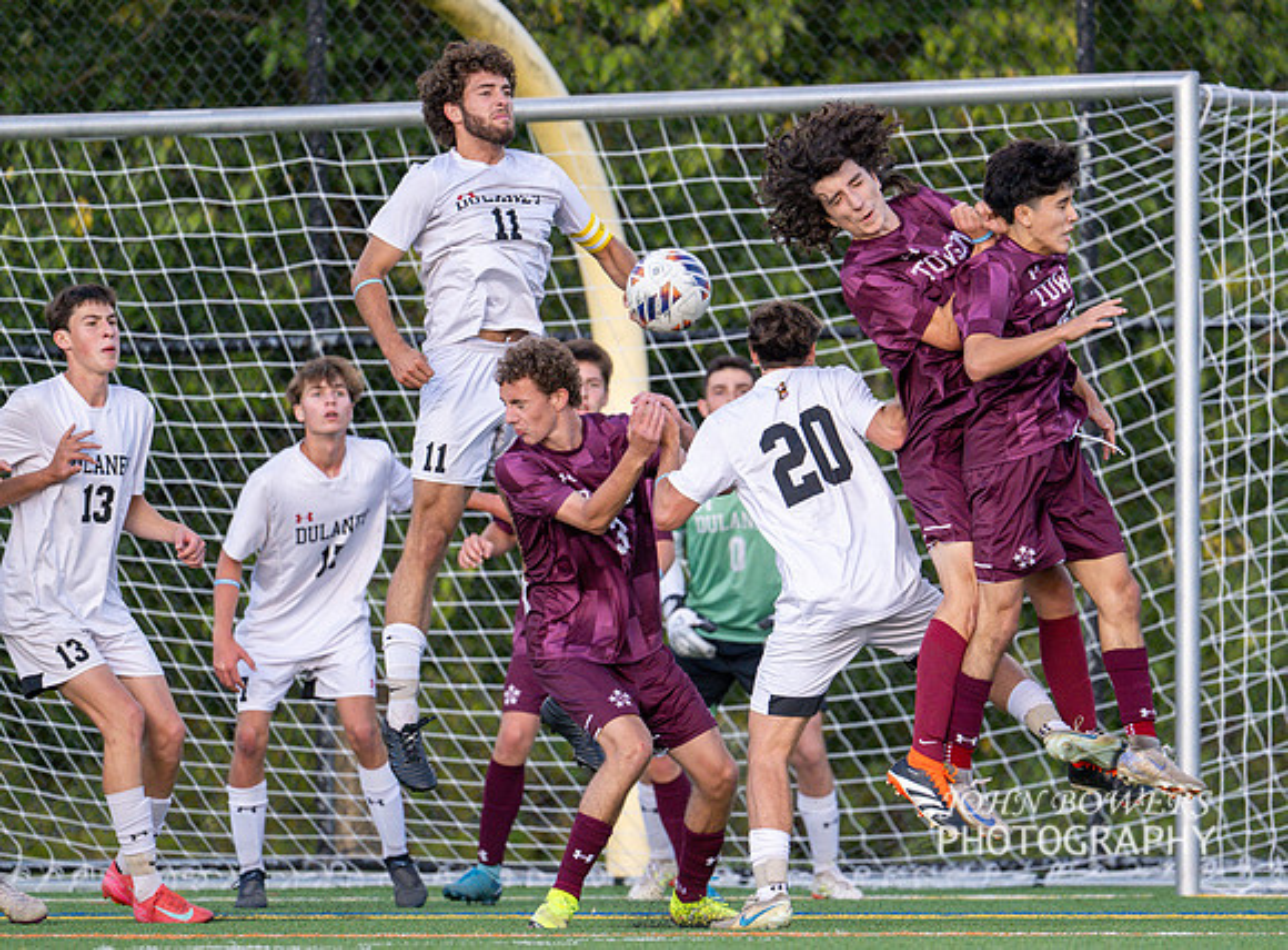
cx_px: 780
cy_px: 551
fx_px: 18444
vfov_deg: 3.0
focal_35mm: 499
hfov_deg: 4.0
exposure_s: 1/2500
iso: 1800
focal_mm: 400
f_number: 4.5
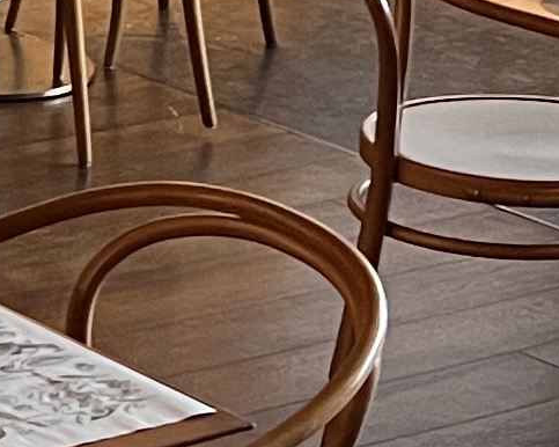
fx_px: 3506
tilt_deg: -11.8
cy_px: -154
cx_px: -140
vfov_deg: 7.2
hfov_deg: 9.0
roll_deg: -1.2
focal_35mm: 212
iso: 320
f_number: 1.5
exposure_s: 1/50
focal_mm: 5.7
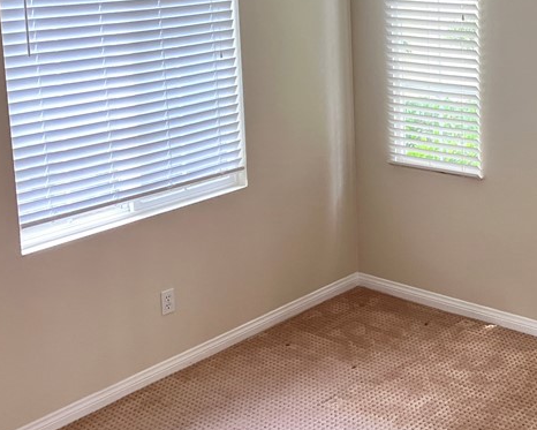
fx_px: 954
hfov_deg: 30.3
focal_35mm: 60
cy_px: 76
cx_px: 467
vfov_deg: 24.9
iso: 250
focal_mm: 3.99
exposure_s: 1/60
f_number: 1.8
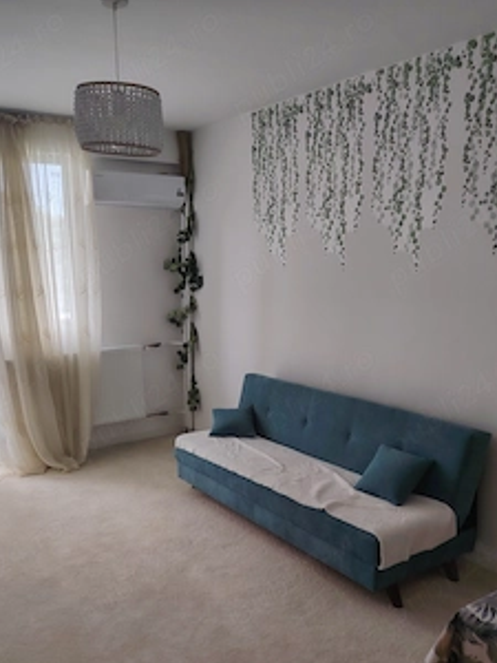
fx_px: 613
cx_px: 225
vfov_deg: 55.7
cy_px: 440
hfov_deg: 44.1
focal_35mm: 32
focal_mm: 5.25
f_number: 1.75
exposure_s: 1/33.3
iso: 149
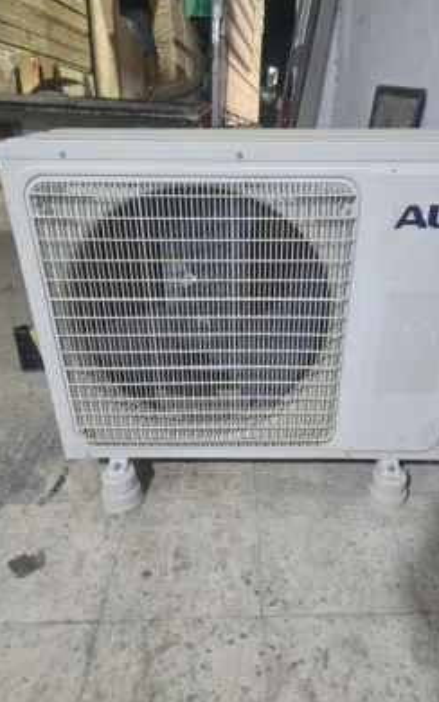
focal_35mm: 25
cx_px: 252
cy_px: 346
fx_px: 478
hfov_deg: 49.1
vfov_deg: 72.5
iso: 1000
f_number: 1.7
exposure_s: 1/100
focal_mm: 6.3
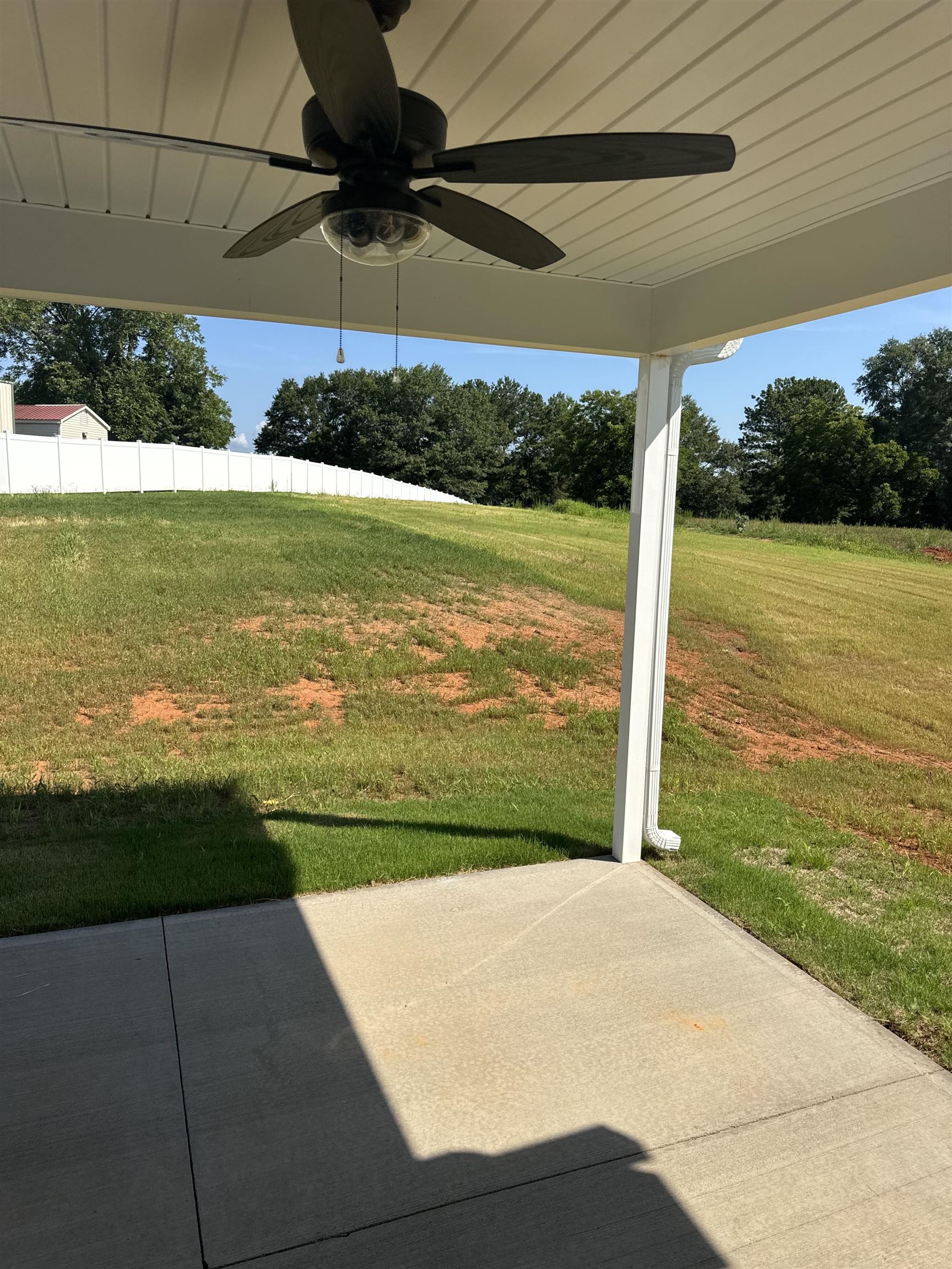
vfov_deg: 71.6
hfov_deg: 56.8
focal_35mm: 24
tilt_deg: -7.9
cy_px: 634
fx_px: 880
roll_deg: -0.6
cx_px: 476
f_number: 1.78
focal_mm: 6.76
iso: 80
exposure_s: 1/4950
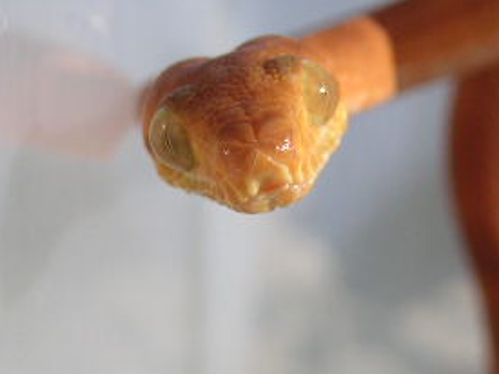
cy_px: 183
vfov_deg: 6.7
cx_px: 274
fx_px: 3184
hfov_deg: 9.0
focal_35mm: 221
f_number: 8
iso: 50
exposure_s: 1/180
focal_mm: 14.7
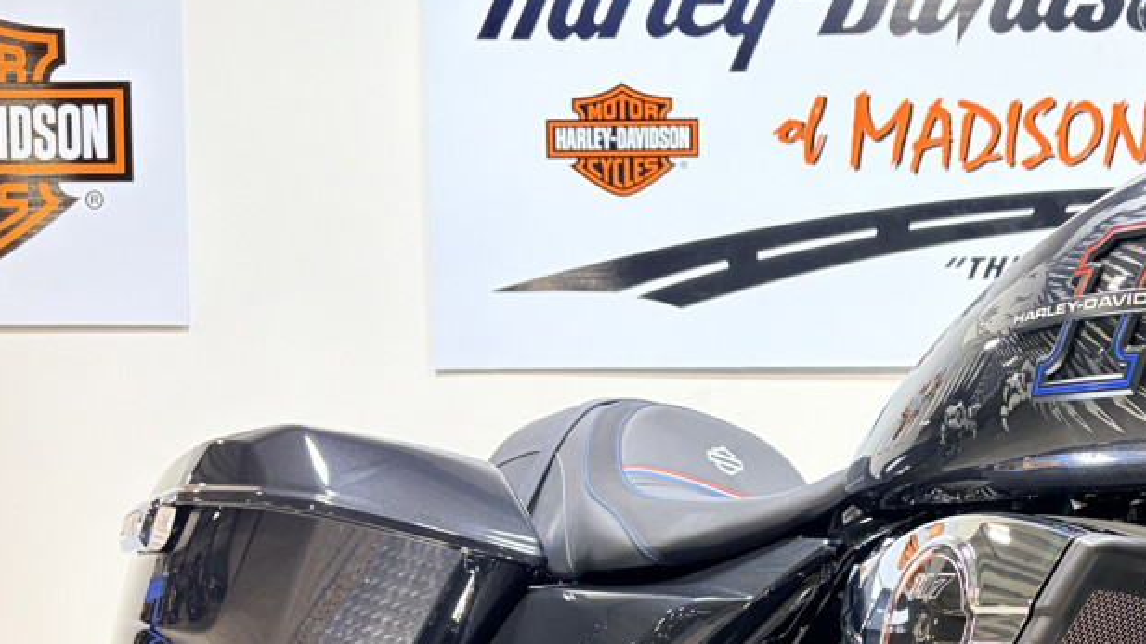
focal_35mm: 49
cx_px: 959
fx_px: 1489
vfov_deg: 23.5
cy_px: 633
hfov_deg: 39.9
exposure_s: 1/120
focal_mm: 5.96
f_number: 1.6
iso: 80
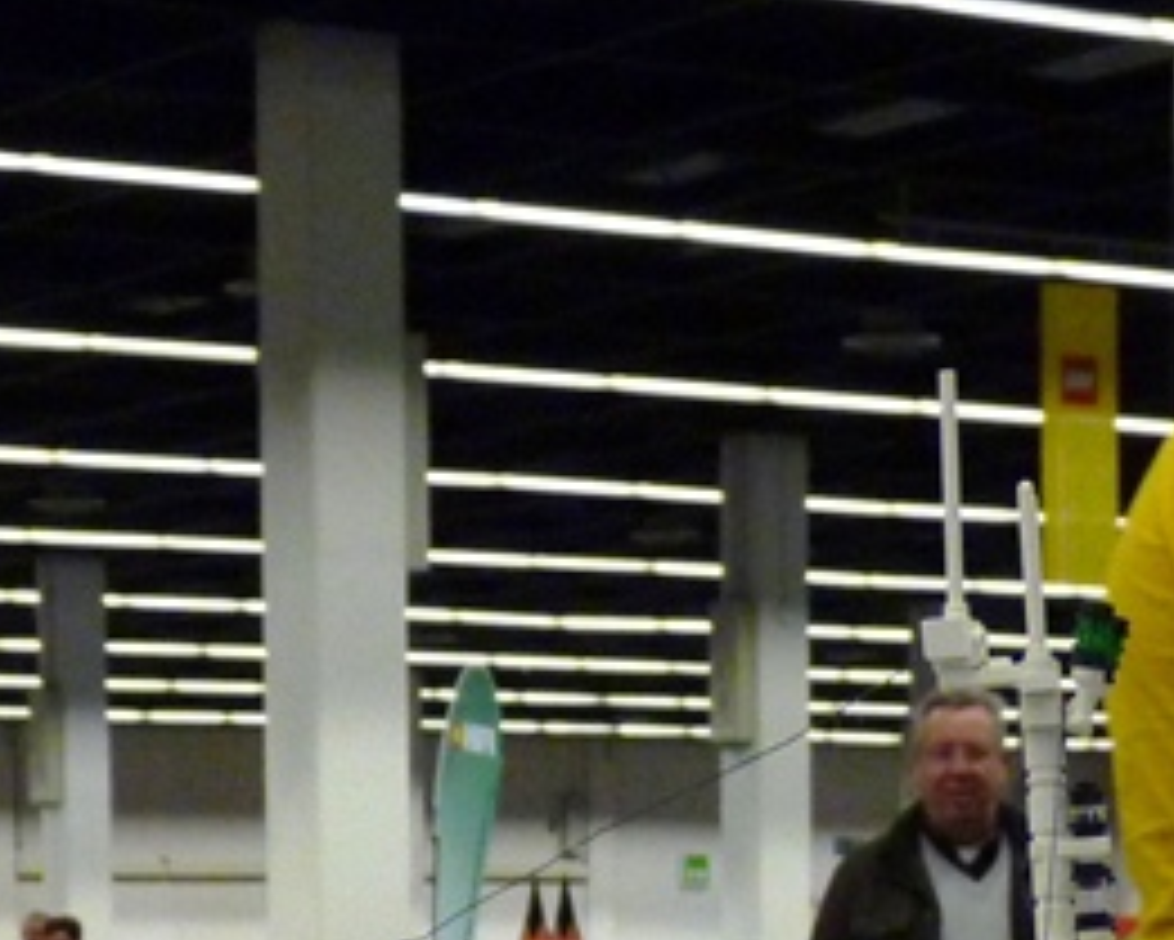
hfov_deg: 13.9
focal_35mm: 138
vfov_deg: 10.6
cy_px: 1642
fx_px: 4797
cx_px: 441
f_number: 3
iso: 320
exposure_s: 1/30
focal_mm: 6.4
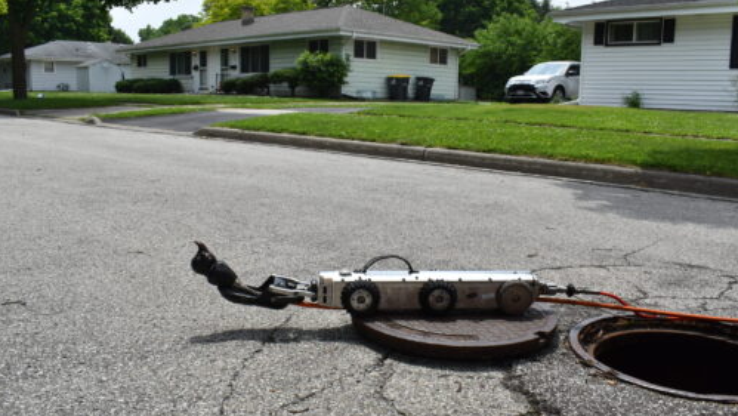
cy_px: 212
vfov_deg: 34.7
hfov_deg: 58.0
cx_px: 382
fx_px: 666
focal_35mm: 34
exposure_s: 1/400
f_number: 10
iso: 200
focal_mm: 18
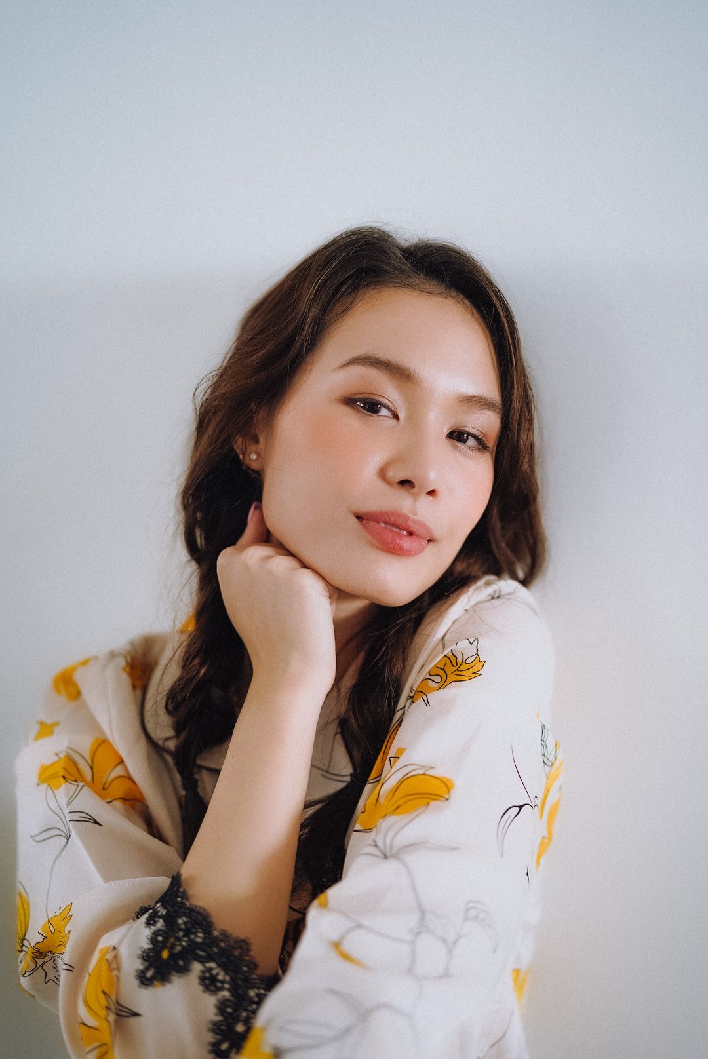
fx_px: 1472
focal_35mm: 50
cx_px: 354
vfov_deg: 39.6
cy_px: 530
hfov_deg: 27.0
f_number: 1.4
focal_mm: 50
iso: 125
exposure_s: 1/250
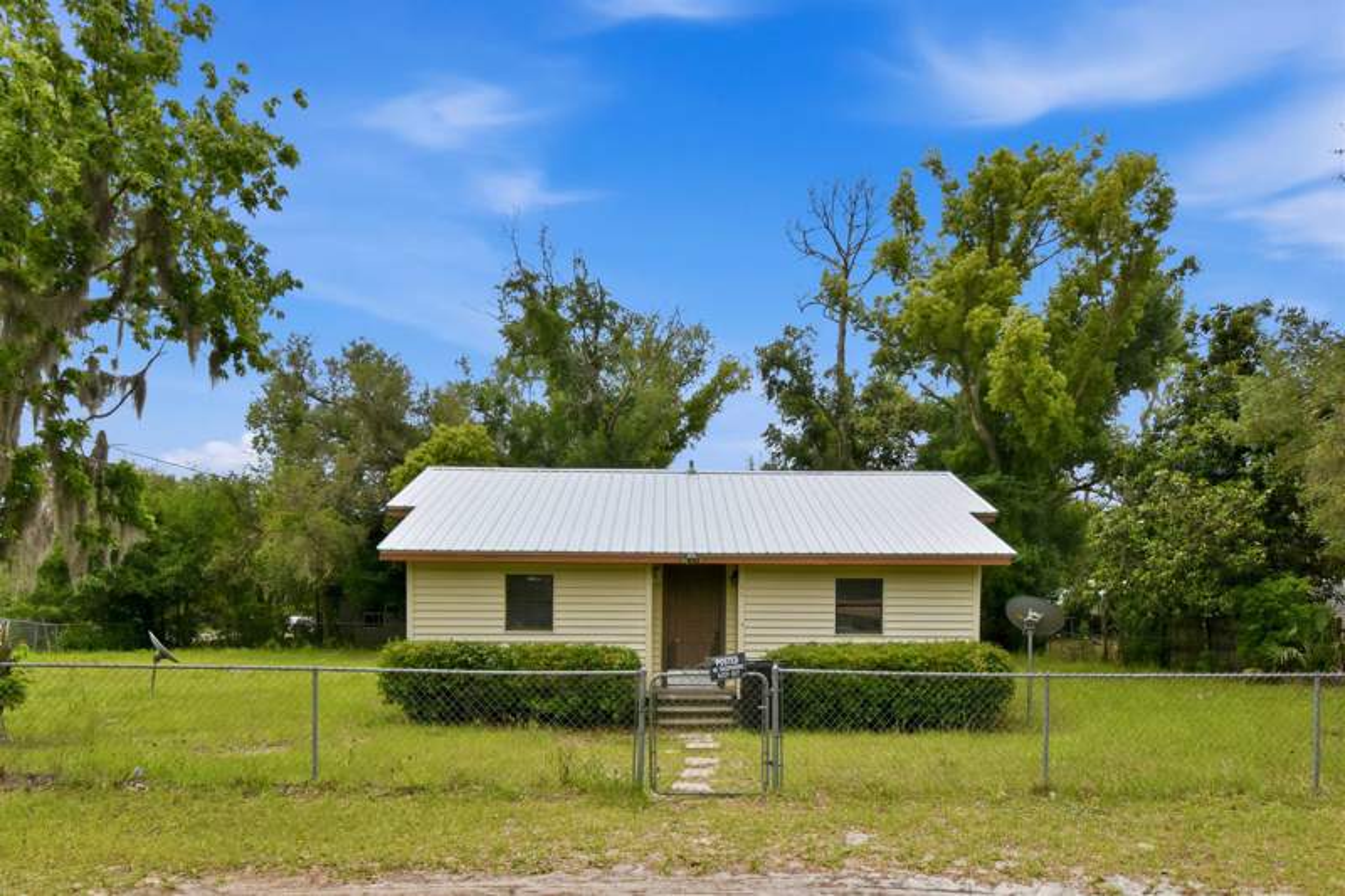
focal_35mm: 20
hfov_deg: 85.4
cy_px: 448
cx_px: 672
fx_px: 728
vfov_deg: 63.2
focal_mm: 13
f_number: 10
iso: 400
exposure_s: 1/400
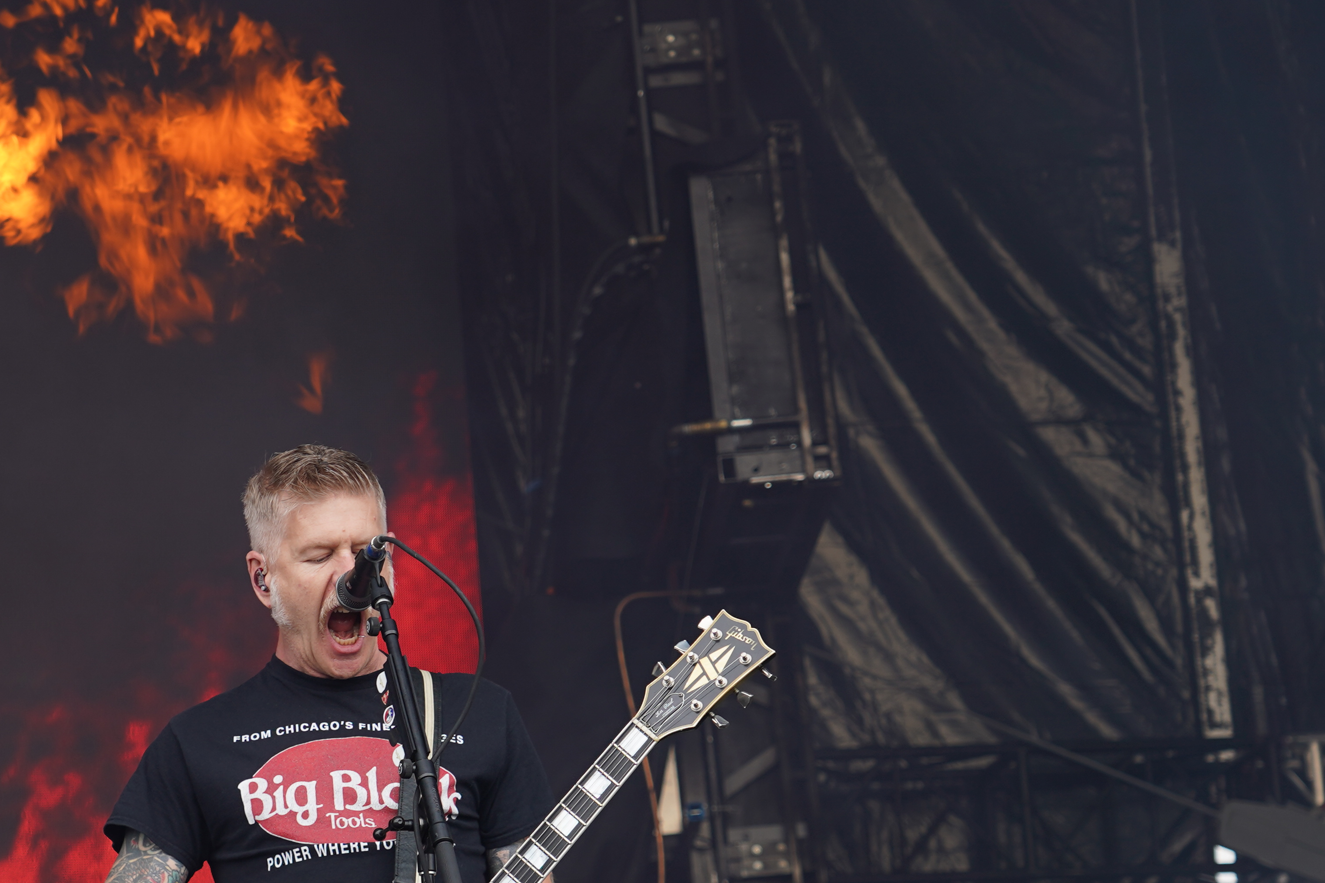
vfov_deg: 10.7
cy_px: 605
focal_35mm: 128
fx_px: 4711
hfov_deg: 15.9
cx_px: 282
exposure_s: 1/125
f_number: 5
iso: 100
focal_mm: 65
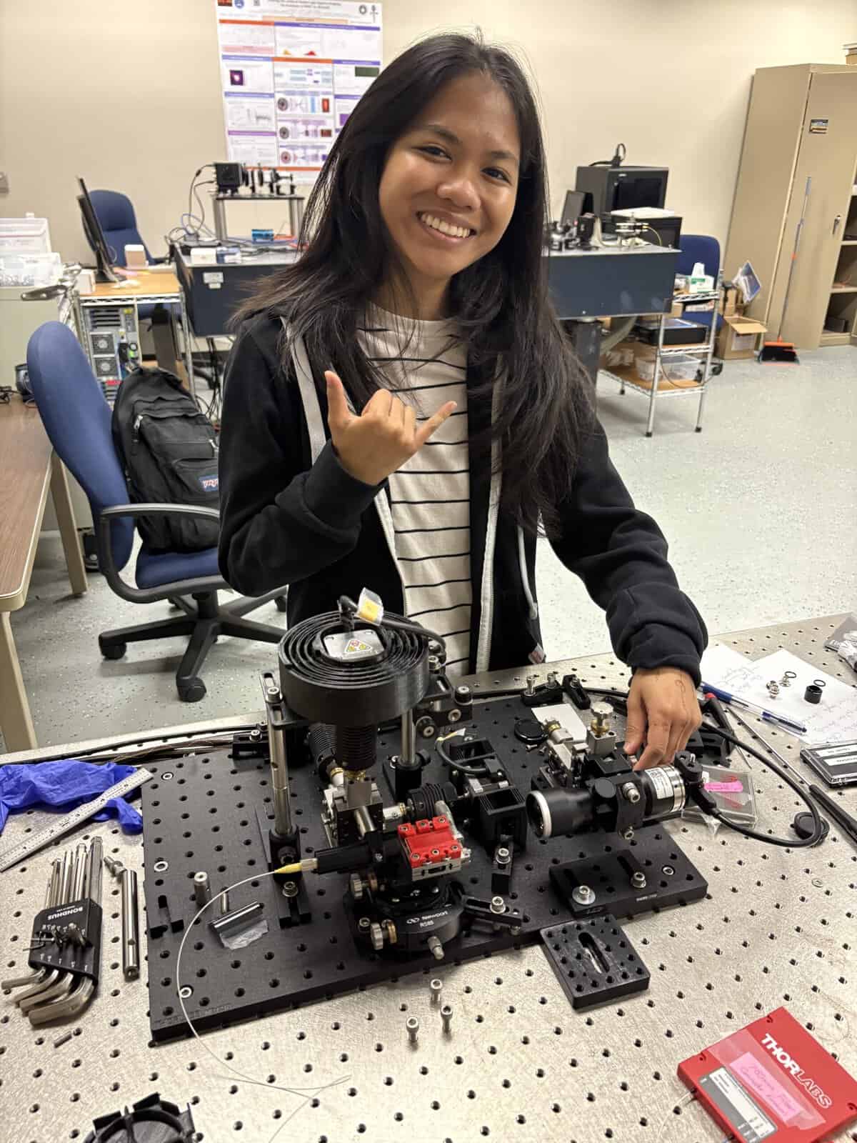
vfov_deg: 67.3
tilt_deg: -26.5
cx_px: 428
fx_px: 858
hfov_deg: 53.1
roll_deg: -0.4
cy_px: 572
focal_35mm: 26
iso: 400
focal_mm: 5.96
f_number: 1.6
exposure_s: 1/60
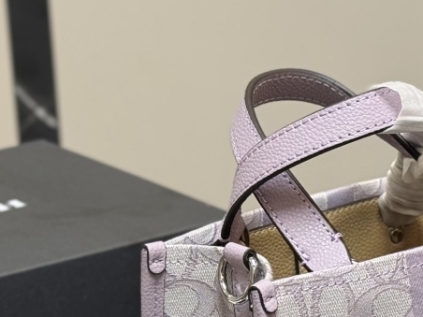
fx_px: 1870
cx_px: 360
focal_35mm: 153
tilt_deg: -19.8
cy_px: 296
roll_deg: +1.9
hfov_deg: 12.8
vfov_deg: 9.6
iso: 125
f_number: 1.78
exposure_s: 1/60
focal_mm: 6.76
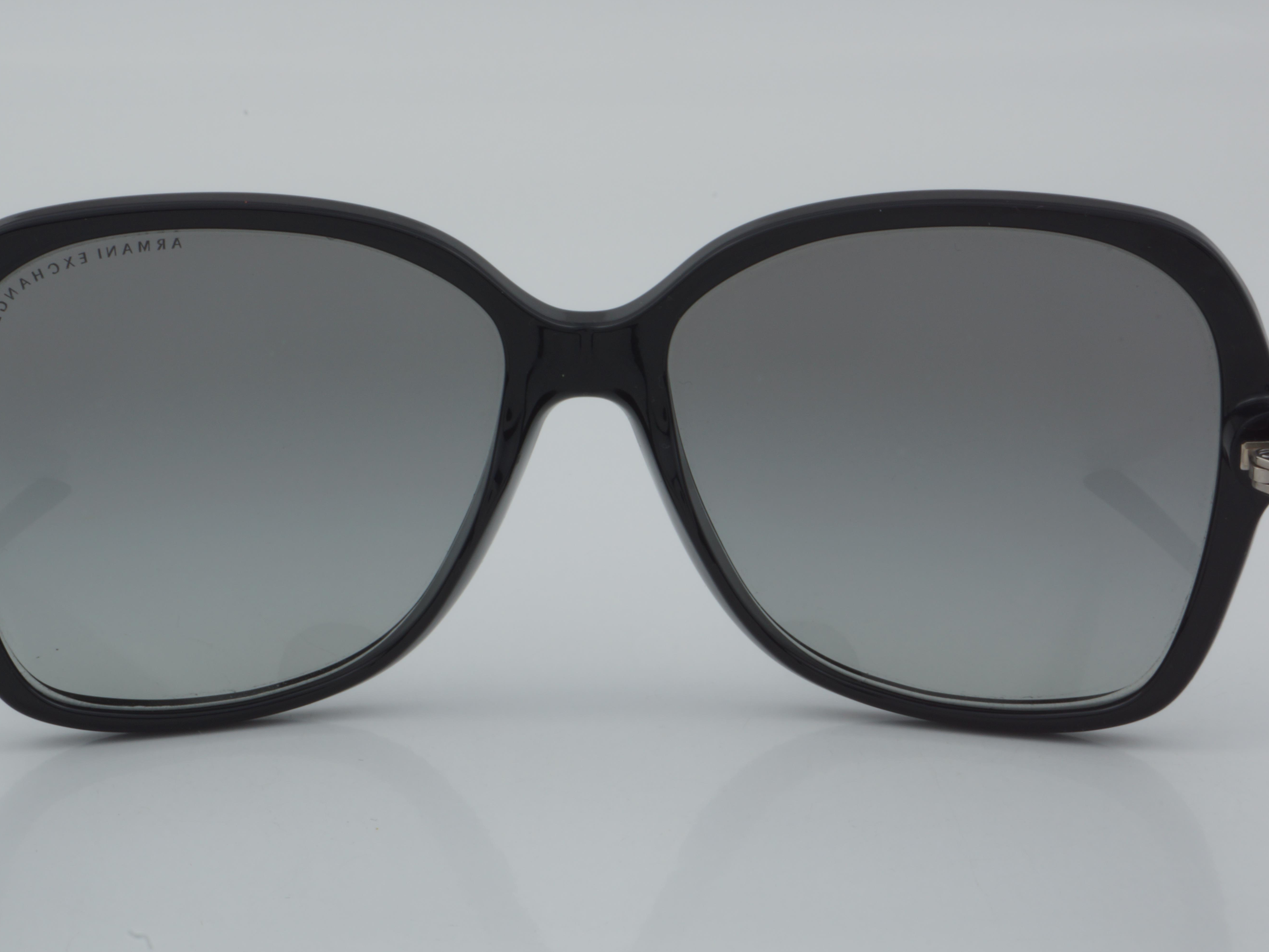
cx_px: 591
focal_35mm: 90
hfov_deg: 21.9
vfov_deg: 16.5
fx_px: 3283
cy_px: 477
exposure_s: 1/4
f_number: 32
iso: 100
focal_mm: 55
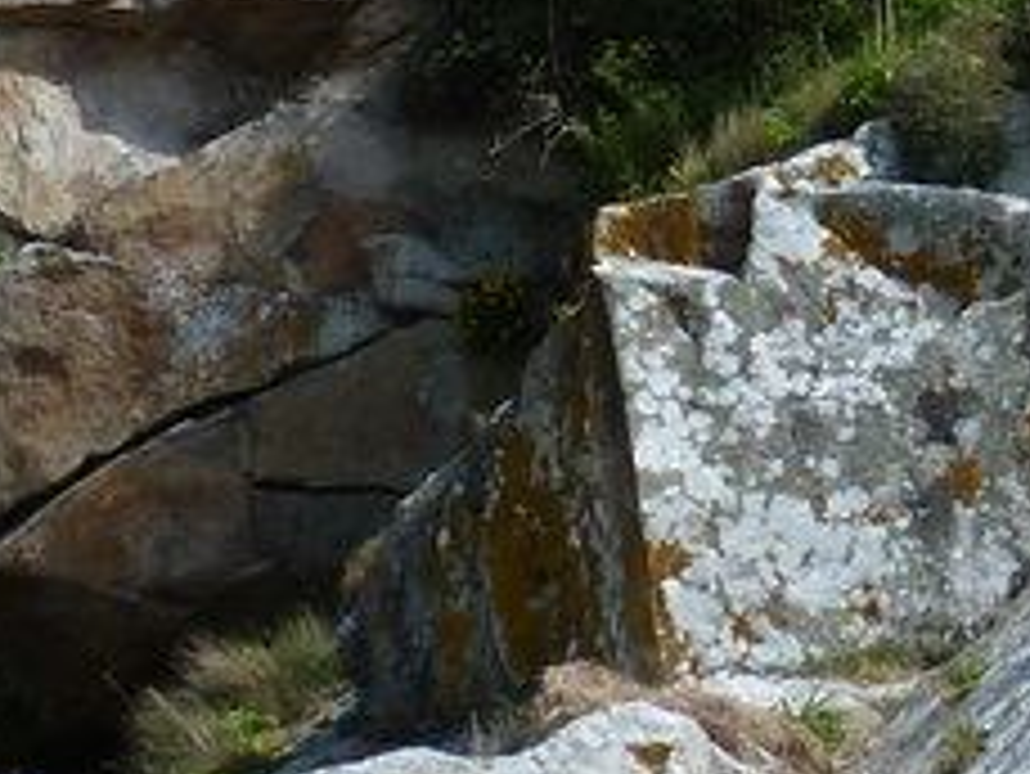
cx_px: 1448
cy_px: -747
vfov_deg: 10.5
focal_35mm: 131
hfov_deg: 14.3
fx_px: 3900
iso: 80
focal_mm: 4.1
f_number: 5
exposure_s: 1/400
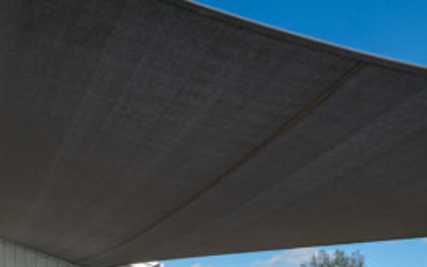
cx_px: -90
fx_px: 570
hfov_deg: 33.2
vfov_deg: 23.8
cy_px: 327
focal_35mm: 49
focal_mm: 18
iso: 100
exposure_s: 1/500
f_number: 7.1
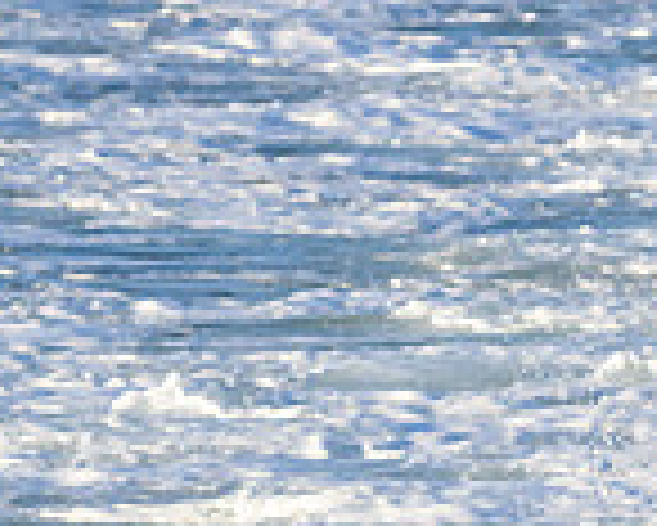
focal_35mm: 1640
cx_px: 1202
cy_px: 829
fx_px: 31911
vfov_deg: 0.9
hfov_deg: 1.2
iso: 2500
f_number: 11
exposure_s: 1/2000
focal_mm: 440
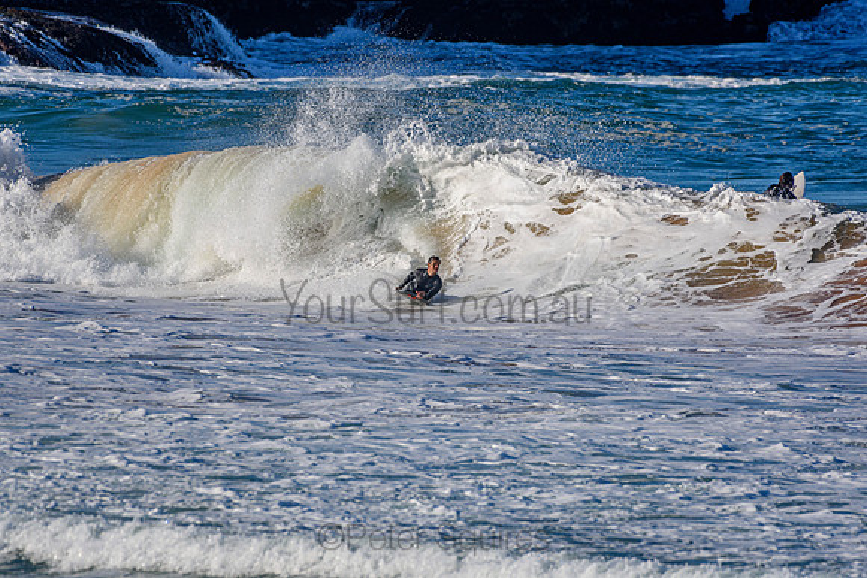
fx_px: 18066
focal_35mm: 750
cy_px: 289
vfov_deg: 1.8
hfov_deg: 2.7
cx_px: 434
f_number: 5.6
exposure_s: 1/2000
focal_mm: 500
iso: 220
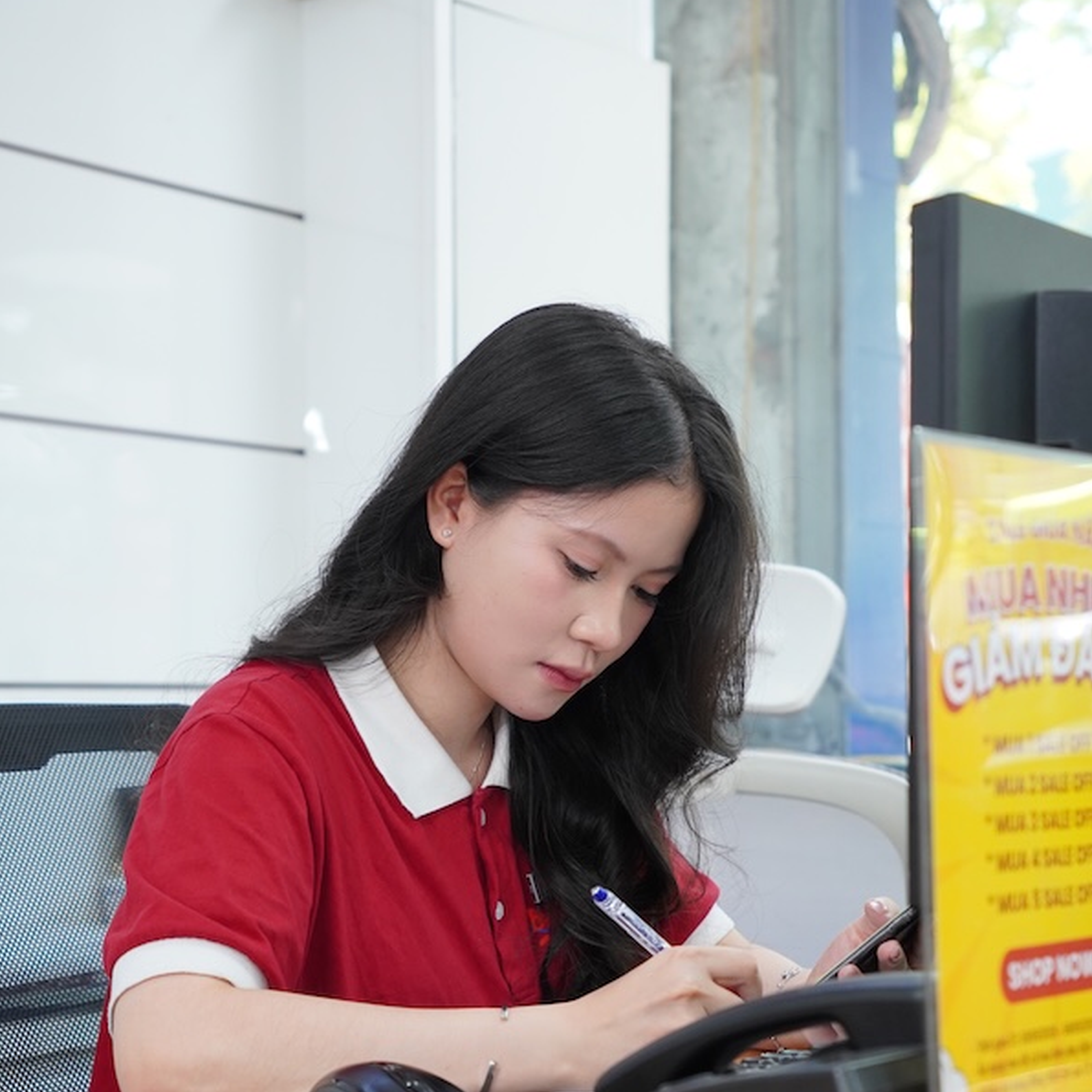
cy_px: 628
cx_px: 544
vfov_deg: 25.2
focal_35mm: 68
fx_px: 2438
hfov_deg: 25.2
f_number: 3.5
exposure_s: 1/160
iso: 640
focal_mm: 35.5
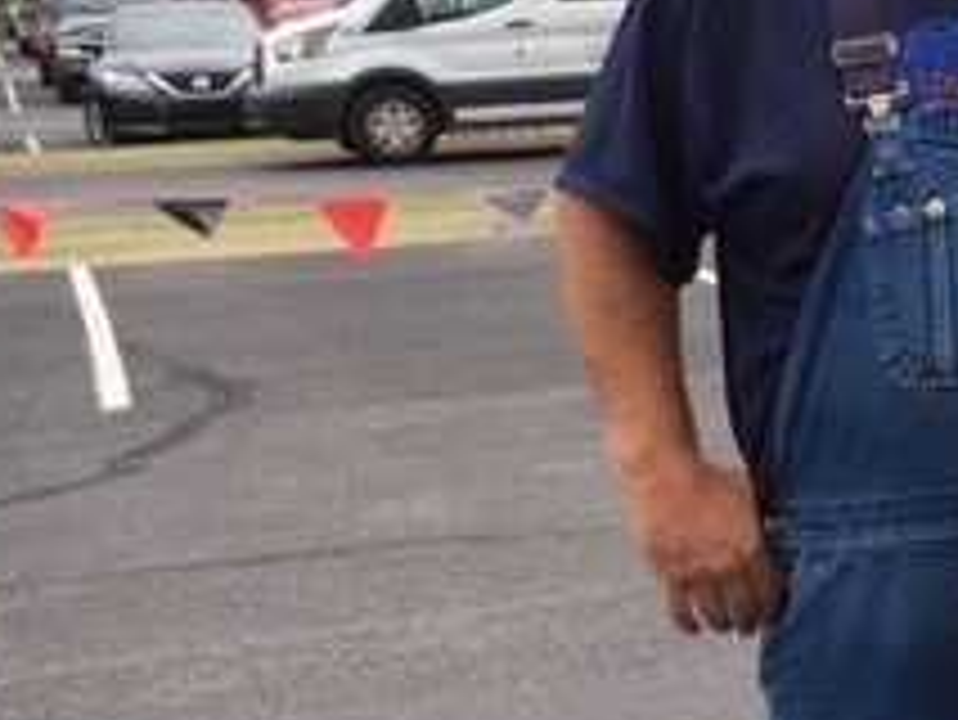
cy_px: 500
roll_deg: +0.2
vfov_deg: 16.9
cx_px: 1376
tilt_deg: -11.7
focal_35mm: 87
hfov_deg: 19.9
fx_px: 2409
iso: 25
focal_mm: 4.15
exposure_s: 1/268
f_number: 2.2
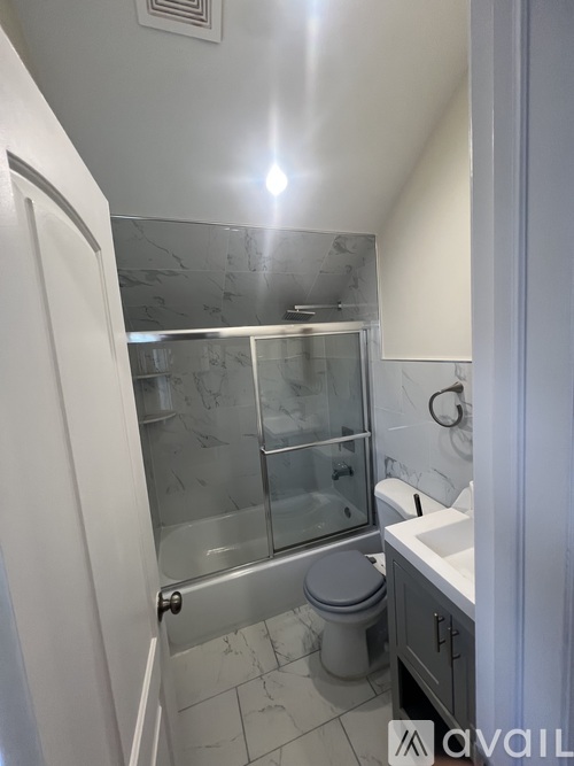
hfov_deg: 89.9
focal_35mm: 13
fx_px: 288
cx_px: 287
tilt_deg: -4.1
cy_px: 383
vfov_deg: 106.2
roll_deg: +1.0
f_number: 1.8
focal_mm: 1.57
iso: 125
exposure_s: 1/120
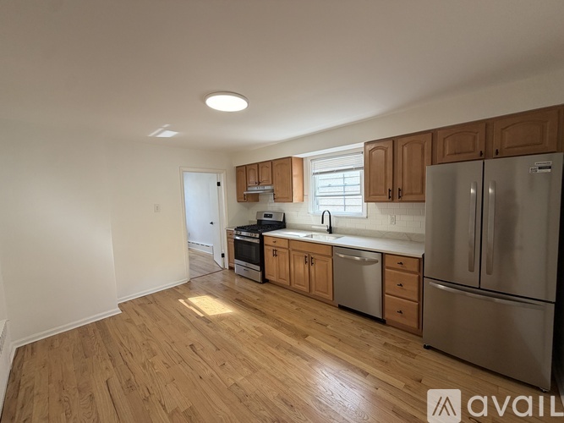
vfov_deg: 85.7
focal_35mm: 14
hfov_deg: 102.1
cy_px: 212
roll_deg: +2.0
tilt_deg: -5.0
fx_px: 228
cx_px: 282
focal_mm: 2.22
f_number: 2.2
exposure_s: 1/121
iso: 100
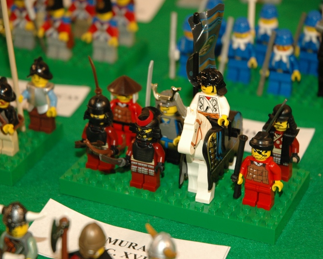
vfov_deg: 12.9
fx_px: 1147
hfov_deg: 16.0
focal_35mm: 120
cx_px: 180
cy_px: 130
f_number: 4.5
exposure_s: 1/60
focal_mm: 70
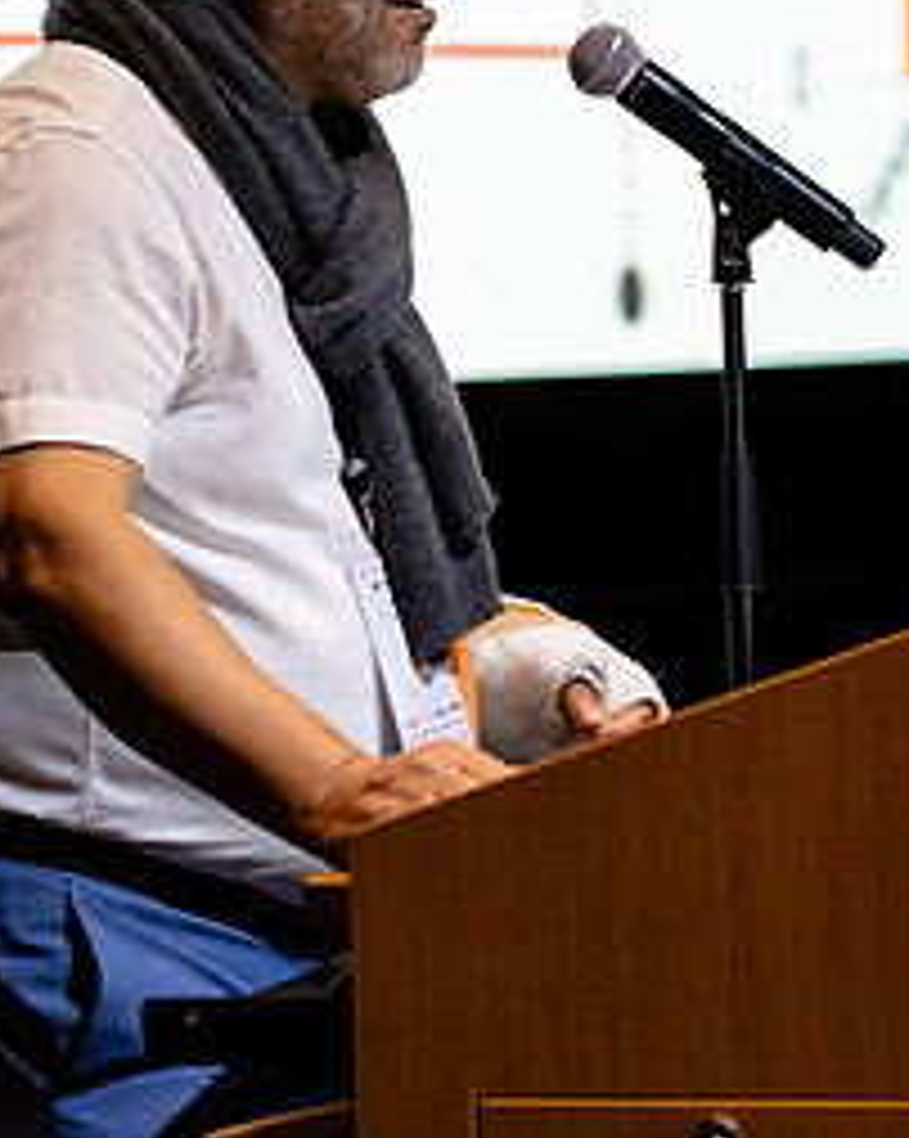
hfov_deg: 7.3
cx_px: 423
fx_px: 7138
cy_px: 517
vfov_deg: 9.1
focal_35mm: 212
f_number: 2.8
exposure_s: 1/200
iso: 4000
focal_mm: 85
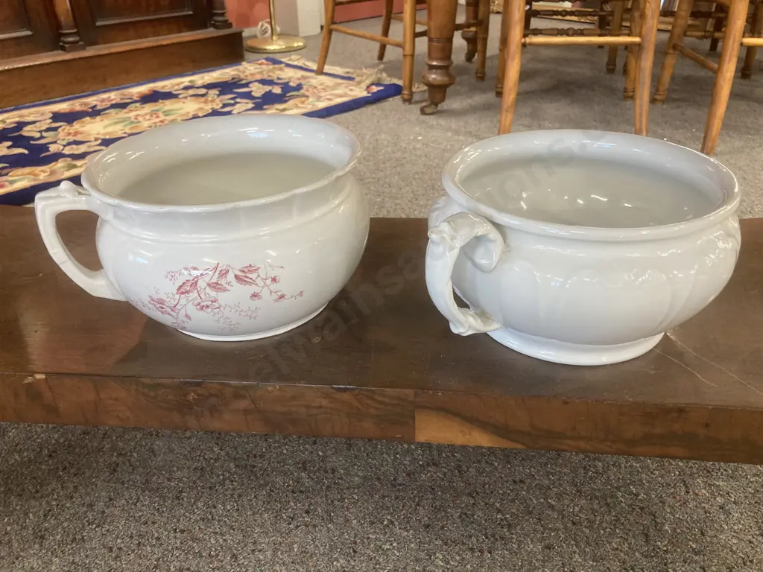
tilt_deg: -30.0
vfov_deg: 49.7
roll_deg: +0.8
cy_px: 286
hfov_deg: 63.4
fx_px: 617
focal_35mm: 28
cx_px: 382
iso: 160
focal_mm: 3.99
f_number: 1.8
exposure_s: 1/50
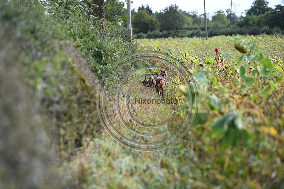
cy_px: 94
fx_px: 1577
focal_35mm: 200
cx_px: 142
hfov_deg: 10.3
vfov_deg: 6.9
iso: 560
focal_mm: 200
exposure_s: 1/800
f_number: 5
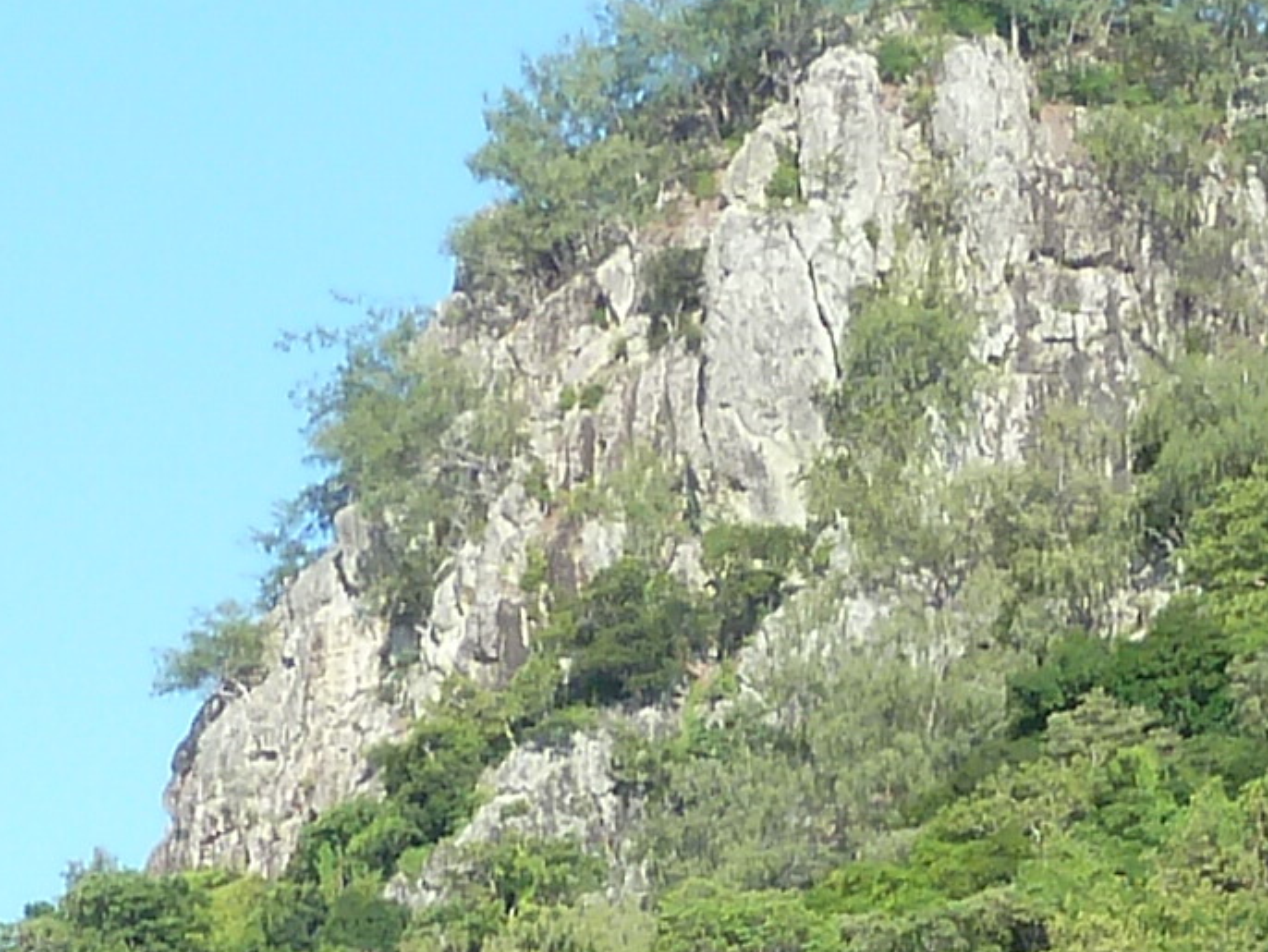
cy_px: 2105
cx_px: 1383
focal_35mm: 303
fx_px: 11103
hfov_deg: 6.5
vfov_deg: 4.8
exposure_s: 1/320
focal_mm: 8.5
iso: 80
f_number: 3.8
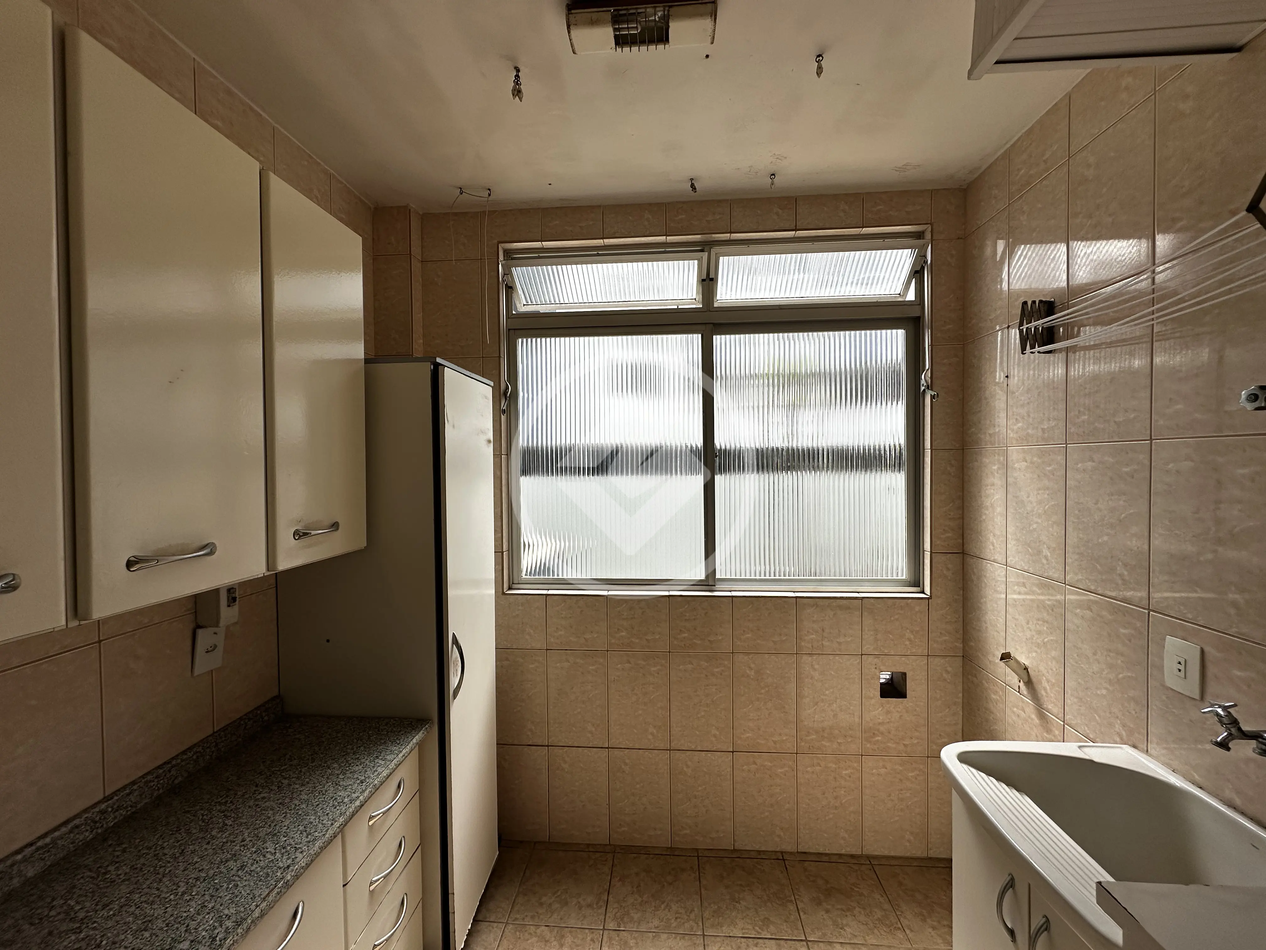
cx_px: 633
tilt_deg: -1.8
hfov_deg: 102.1
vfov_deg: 85.7
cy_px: 475
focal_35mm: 14
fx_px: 512
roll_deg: +0.0
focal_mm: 2.22
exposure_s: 1/304
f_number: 2.2
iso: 40
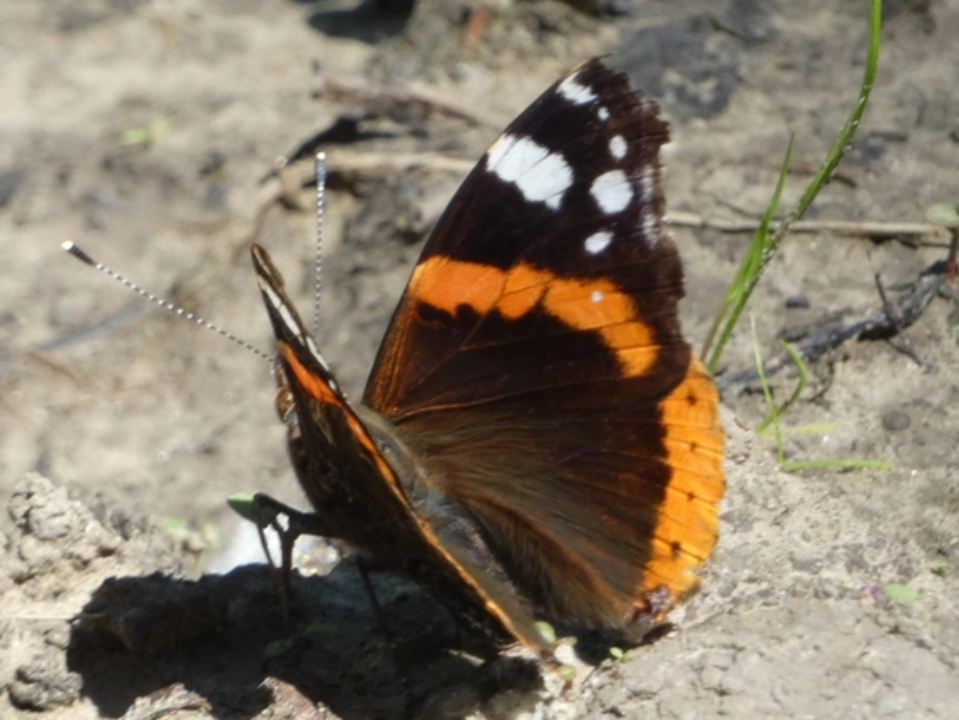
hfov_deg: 3.0
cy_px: 377
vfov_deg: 2.3
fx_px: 18067
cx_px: 428
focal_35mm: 652
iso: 100
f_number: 5.6
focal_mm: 104.7
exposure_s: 1/100
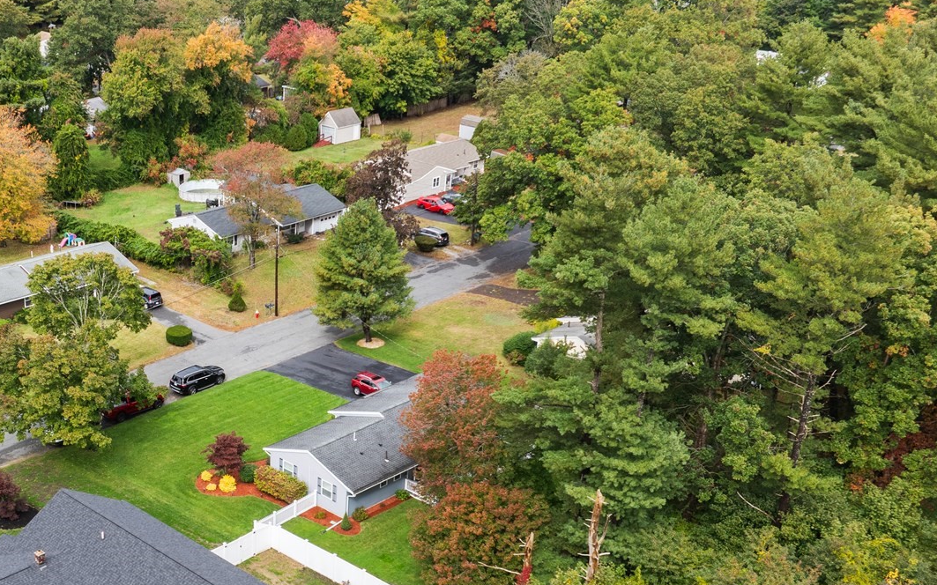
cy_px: 423
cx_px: 246
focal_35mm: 49
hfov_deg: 40.0
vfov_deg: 26.1
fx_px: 1251
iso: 100
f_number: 5
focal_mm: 12.29
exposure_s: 1/120
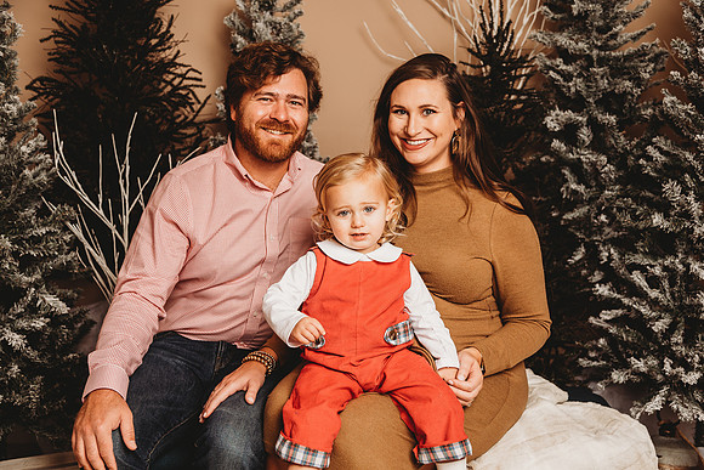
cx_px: 352
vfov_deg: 29.3
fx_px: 900
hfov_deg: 42.7
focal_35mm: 46
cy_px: 235
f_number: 4
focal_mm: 46
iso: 100
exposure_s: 1/160
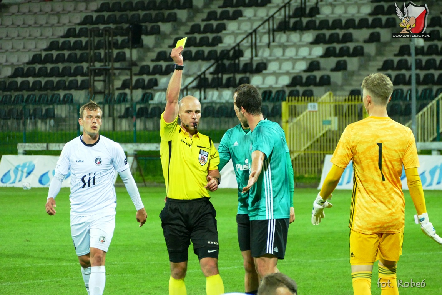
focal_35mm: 260
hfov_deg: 7.9
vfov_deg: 5.3
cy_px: 148
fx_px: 3192
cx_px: 221
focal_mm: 94.66
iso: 2500
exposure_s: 1/500
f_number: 4
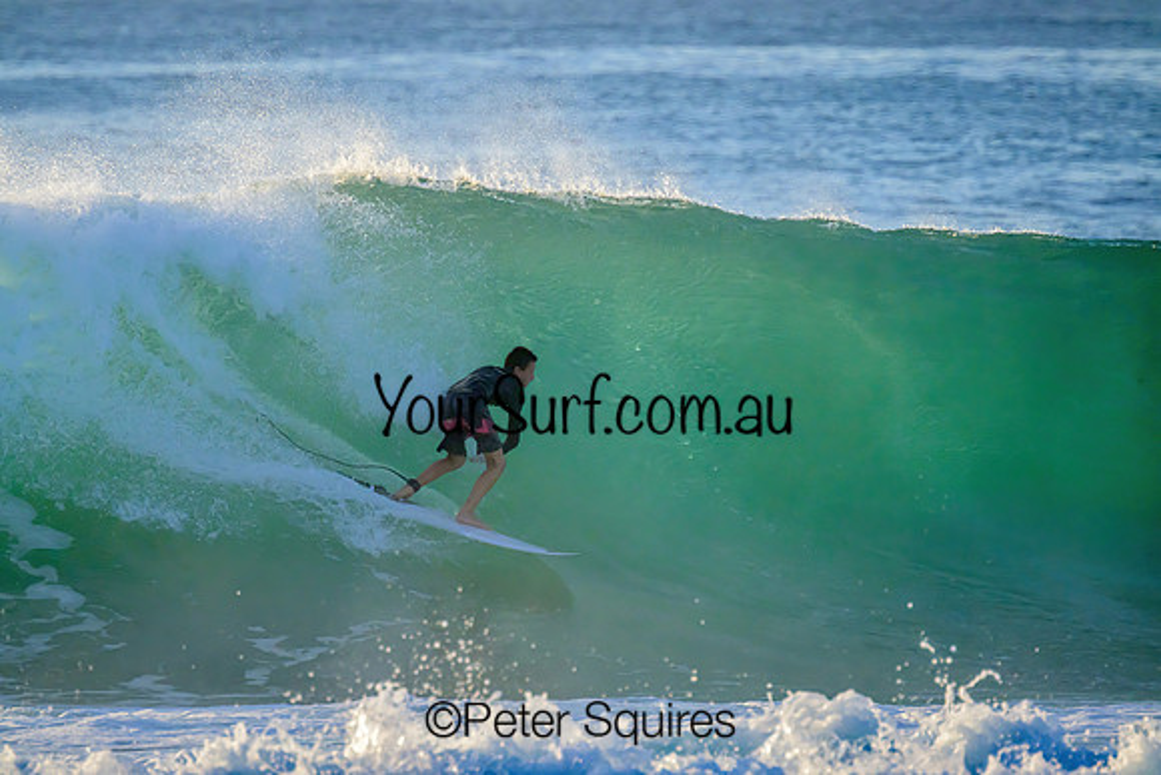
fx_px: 26781
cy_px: 381
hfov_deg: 2.5
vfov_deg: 1.7
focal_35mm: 830
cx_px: 564
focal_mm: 800
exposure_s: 1/1600
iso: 1400
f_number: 11
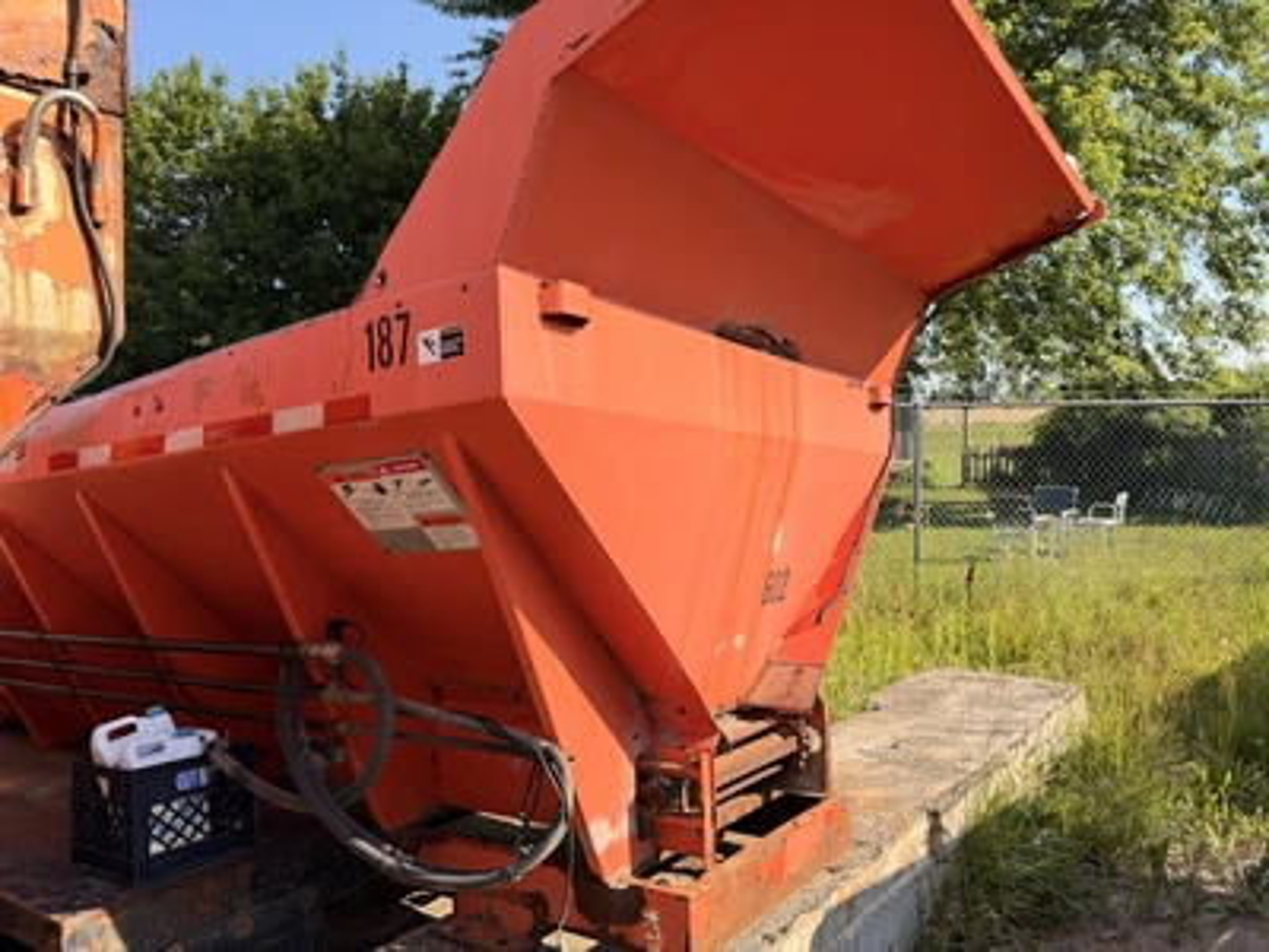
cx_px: 634
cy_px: 476
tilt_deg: -2.3
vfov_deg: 56.8
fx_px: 880
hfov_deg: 71.6
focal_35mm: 24
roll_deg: +1.6
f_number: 1.78
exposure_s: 1/2110
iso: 80
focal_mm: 6.76
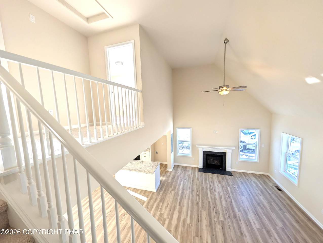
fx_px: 112
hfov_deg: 110.5
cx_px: 162
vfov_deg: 94.6
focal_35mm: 12
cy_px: 122
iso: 98
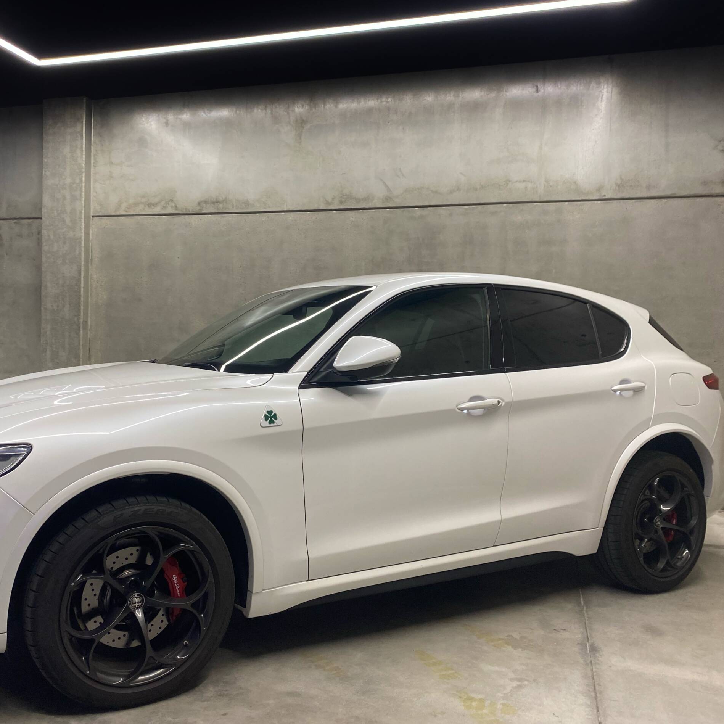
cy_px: 364
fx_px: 734
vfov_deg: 52.5
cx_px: 293
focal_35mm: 31
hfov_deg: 52.2
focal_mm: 4.25
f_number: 1.8
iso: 125
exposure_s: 1/100
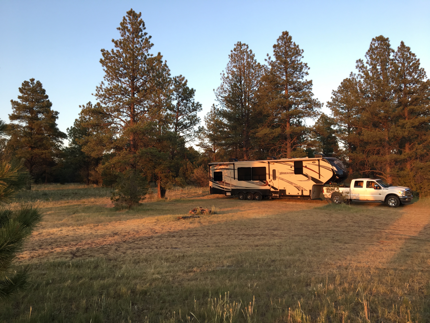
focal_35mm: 29
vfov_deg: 48.2
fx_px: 360
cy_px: 162
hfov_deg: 61.7
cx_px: 215
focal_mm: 4.15
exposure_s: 1/120
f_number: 2.2
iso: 32
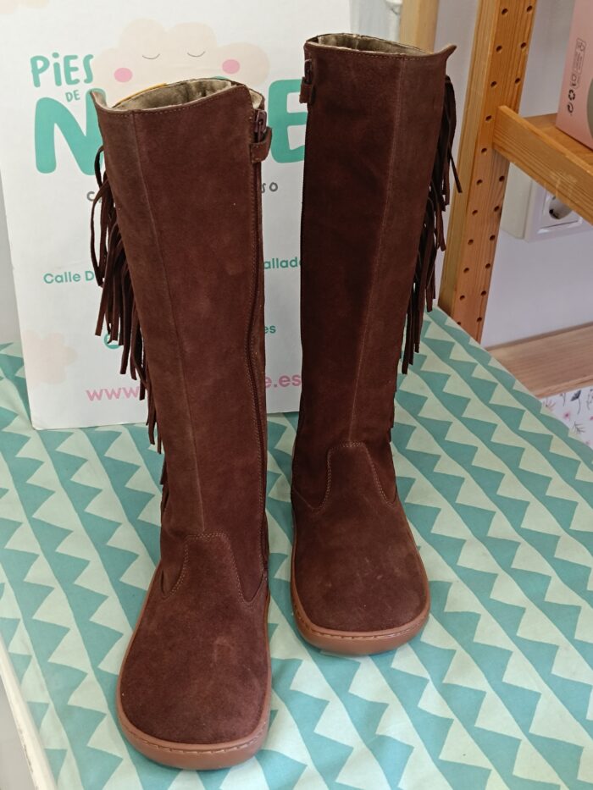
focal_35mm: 24
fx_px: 548
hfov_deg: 56.8
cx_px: 296
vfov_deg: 71.6
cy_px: 395
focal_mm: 5.59
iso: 475
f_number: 1.88
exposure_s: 1/50.1
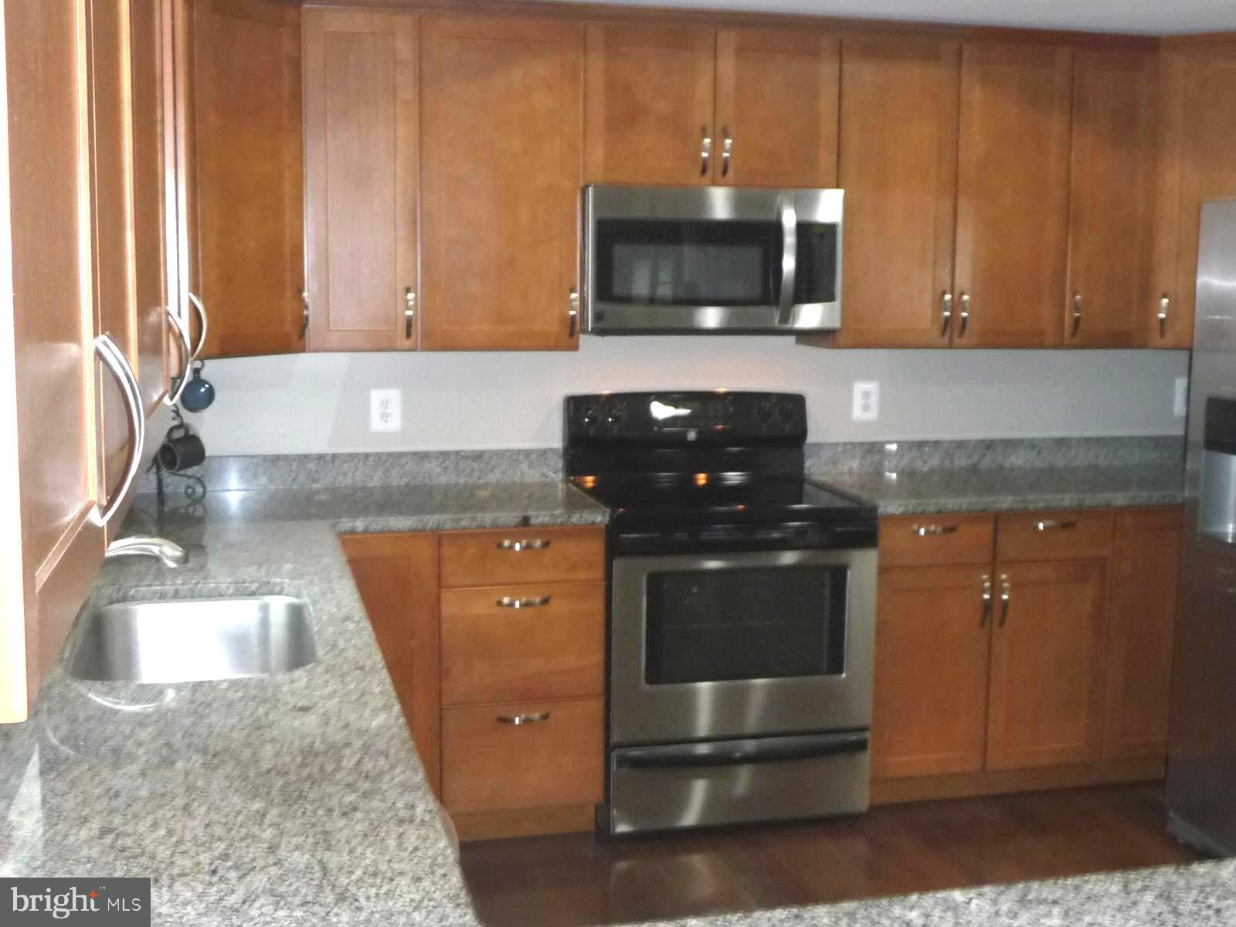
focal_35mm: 41
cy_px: 464
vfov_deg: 35.1
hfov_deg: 45.8
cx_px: 618
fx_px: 1464
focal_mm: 4.7
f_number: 3.3
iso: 250
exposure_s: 1/30
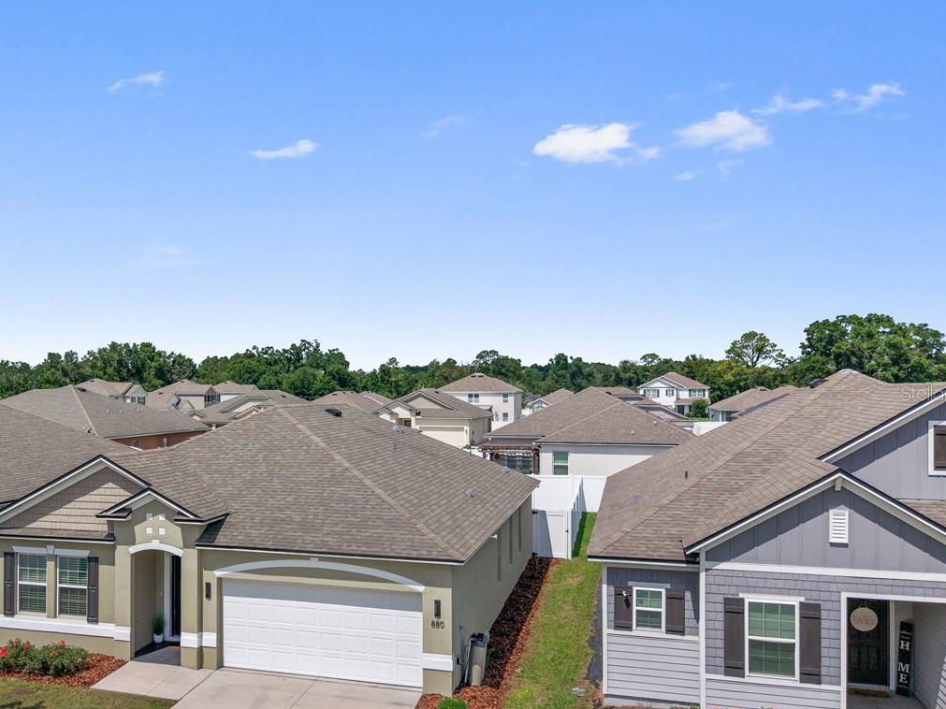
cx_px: 240
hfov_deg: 47.2
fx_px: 1038
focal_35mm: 38
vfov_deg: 37.7
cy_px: 393
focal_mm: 8.67
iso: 110
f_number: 1.8
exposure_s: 1/6000
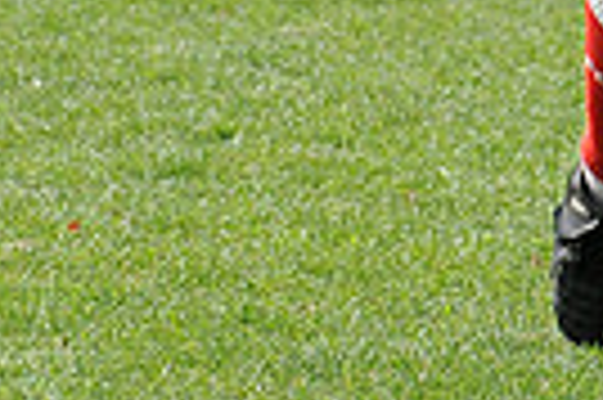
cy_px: -456
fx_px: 11108
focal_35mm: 664
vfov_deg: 2.1
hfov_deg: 3.1
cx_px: 900
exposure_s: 1/640
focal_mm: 102
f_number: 4.5
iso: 250
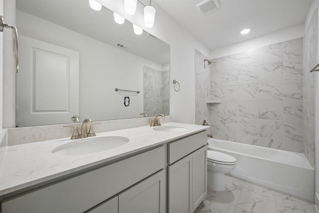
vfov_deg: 81.2
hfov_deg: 104.3
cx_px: 160
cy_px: 106
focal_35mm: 14
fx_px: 124
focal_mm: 14
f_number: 9
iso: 250
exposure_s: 1/25
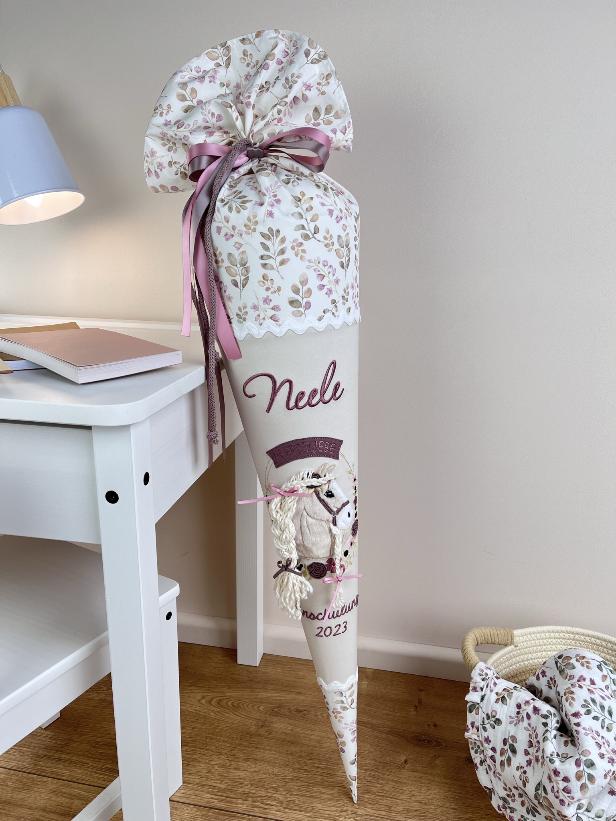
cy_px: 410
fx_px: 617
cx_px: 308
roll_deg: -0.5
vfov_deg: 67.3
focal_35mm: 26
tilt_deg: -17.0
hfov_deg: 53.1
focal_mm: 5.1
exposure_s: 1/100
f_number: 1.6
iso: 40
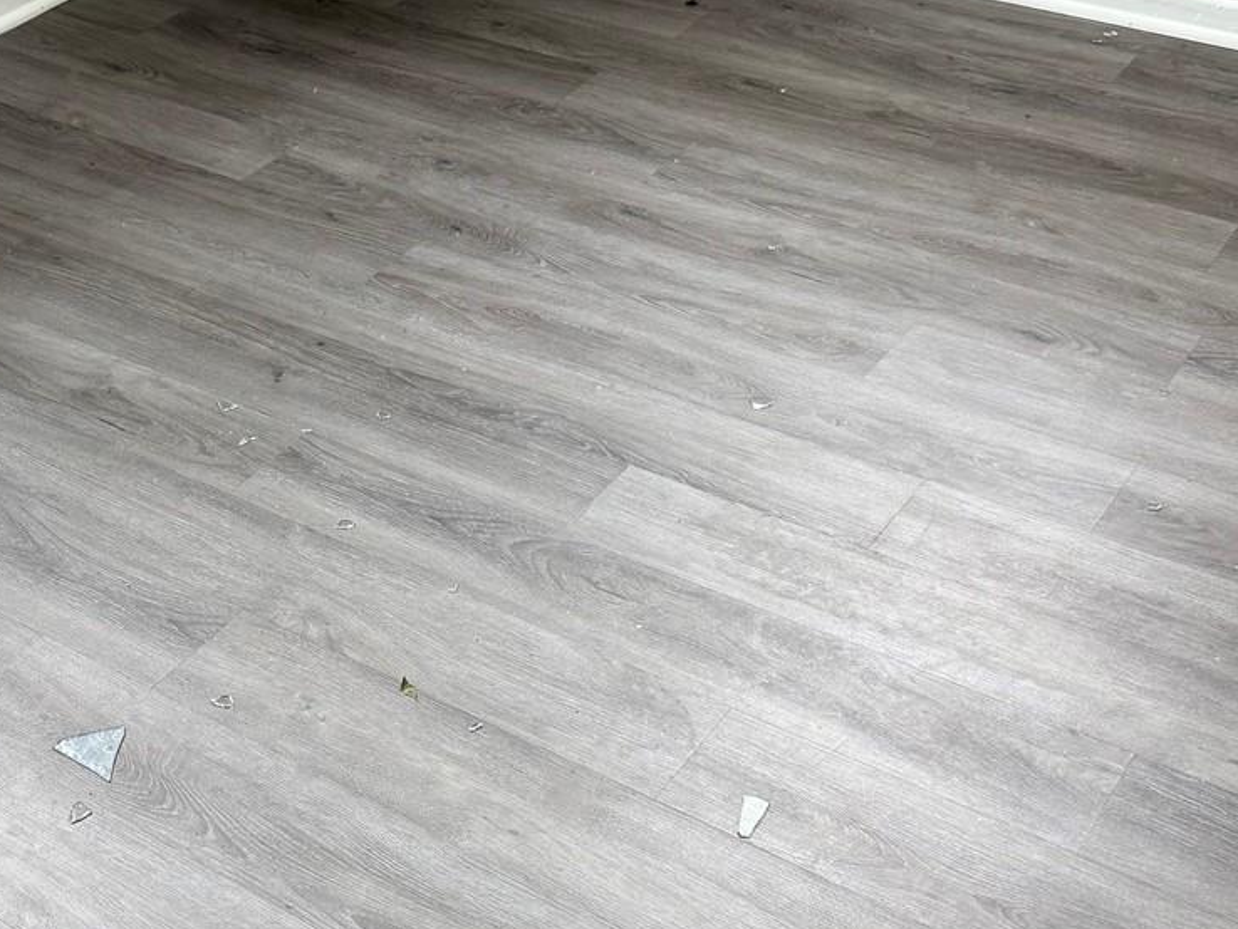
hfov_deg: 35.8
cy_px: 563
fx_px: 1860
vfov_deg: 28.0
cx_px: 272
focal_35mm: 52
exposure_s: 1/121
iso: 200
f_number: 1.78
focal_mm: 6.76
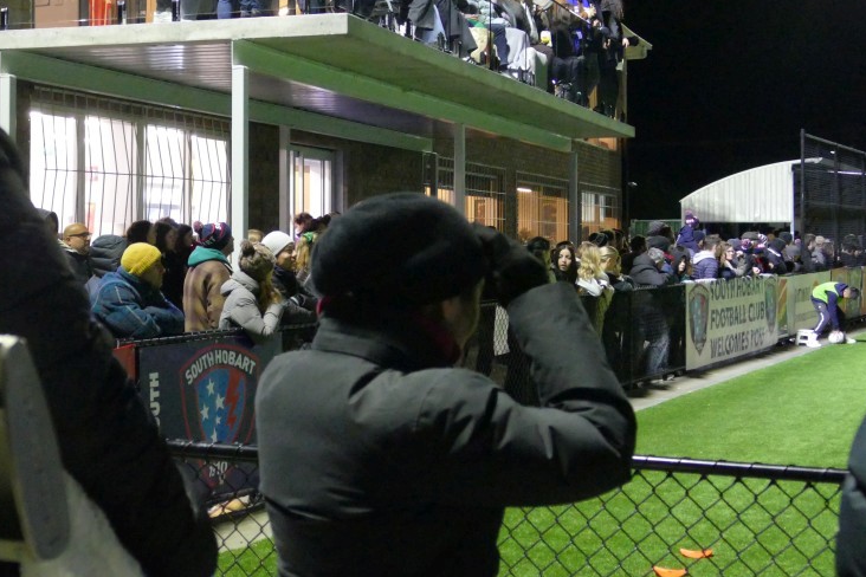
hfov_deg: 31.8
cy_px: 186
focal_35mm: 63
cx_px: 331
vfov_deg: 21.5
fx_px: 1515
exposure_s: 1/160
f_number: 3.2
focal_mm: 16.49
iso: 3200
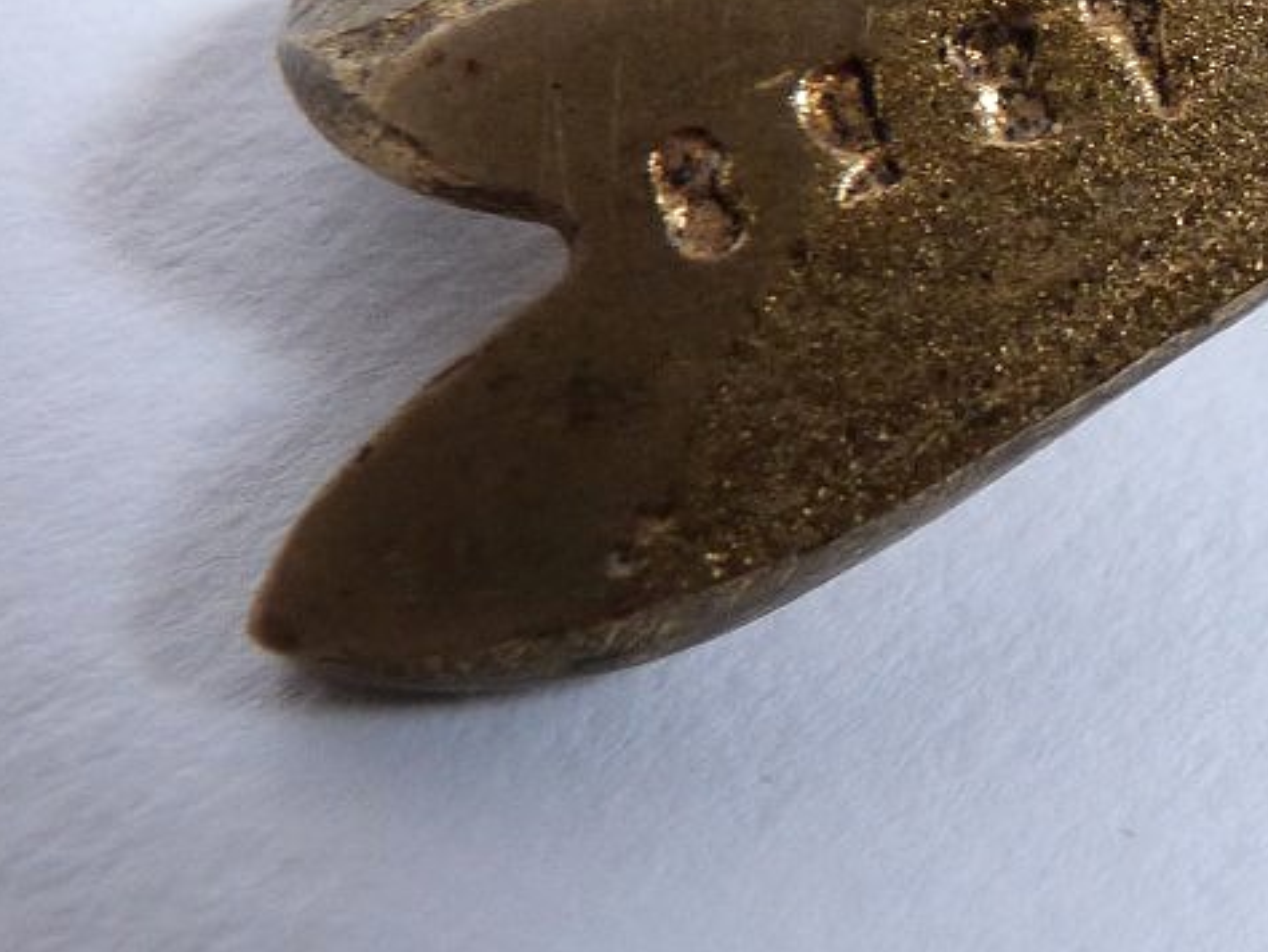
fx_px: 3152
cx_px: 1503
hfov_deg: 21.2
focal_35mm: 86
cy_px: 233
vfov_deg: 17.1
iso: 200
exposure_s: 1/60
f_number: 3
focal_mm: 6.1
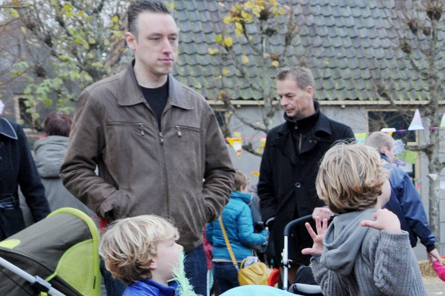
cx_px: 574
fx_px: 1334
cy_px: 429
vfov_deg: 12.1
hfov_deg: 17.8
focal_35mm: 108
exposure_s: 1/200
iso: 1000
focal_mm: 34
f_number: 7.1
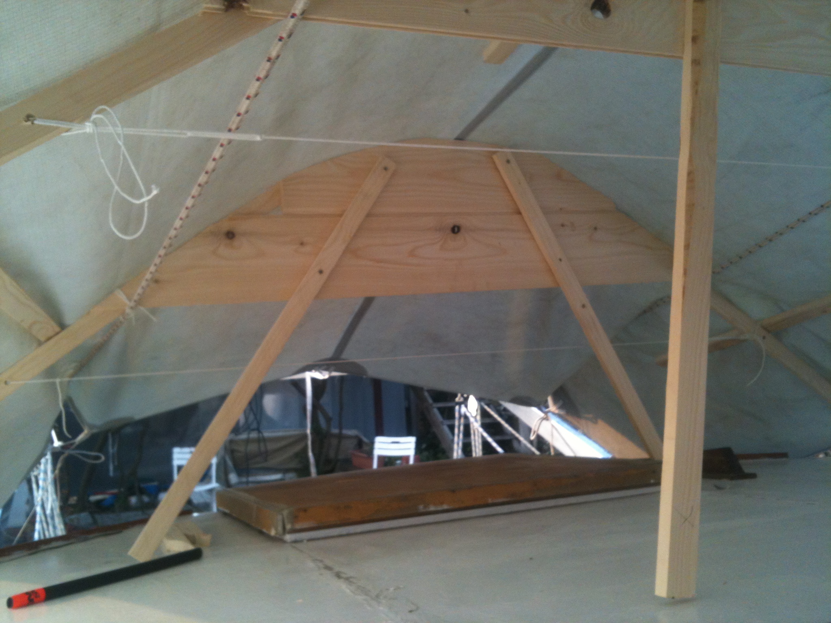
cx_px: 416
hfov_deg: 52.6
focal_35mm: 35
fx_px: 840
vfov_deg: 40.7
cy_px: 312
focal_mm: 3.85
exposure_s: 1/120
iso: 80
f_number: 2.8
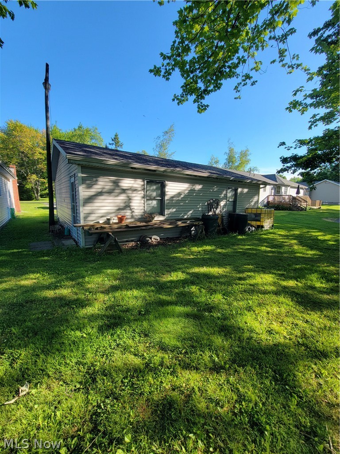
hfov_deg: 89.9
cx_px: 170
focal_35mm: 13
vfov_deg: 106.2
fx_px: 170
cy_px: 227
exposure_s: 1/490
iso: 50
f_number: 2.2
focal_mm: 2.2
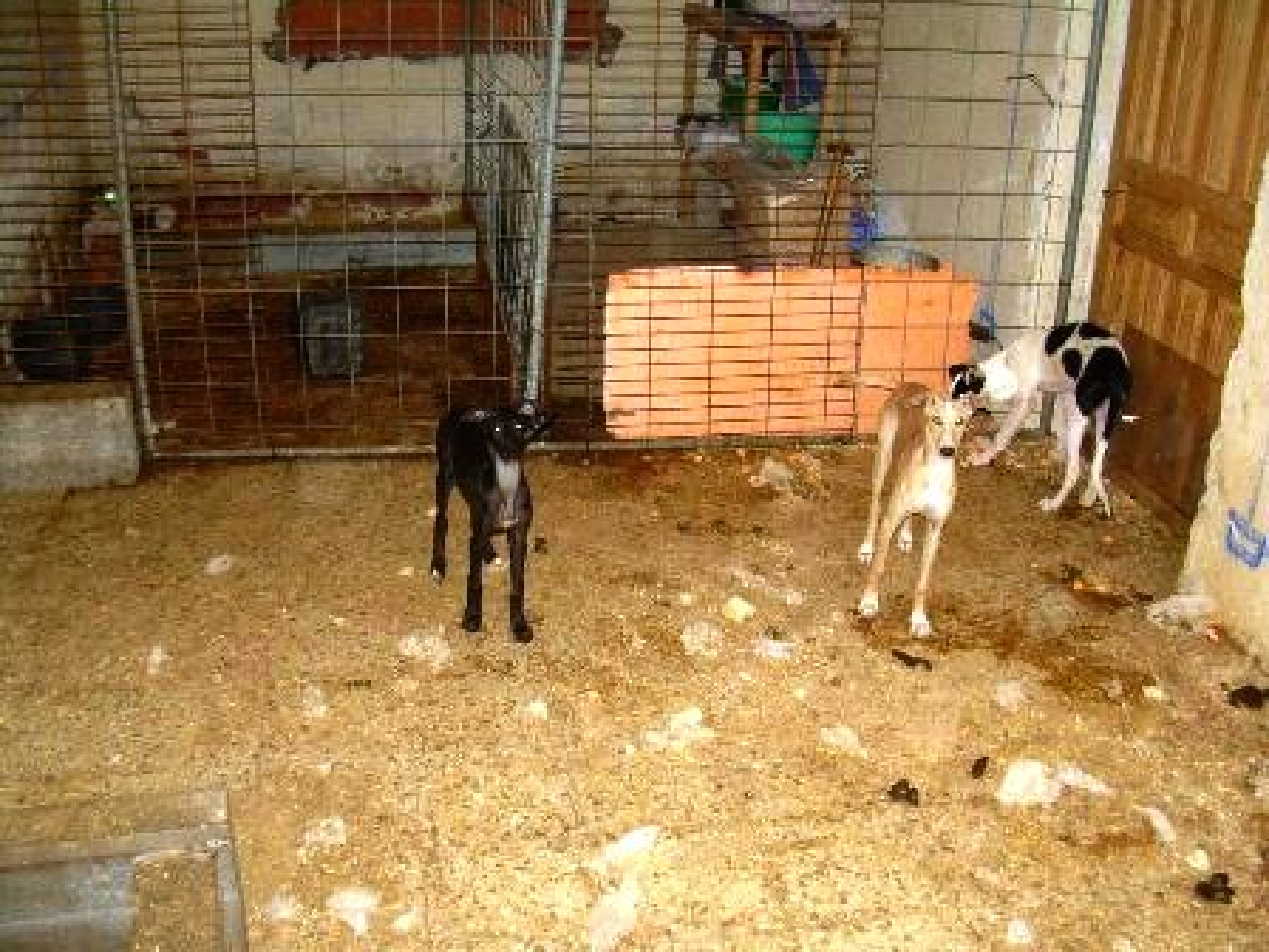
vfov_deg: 37.7
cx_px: 634
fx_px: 1393
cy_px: 476
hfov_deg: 49.0
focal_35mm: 38
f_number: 2.8
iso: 200
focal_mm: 6.3
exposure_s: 1/60
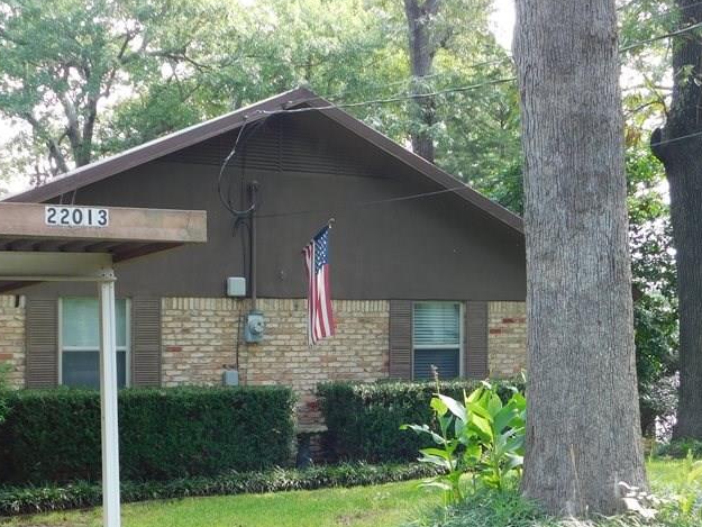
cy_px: 372
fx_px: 1197
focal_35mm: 59
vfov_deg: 24.6
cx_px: 346
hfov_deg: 32.7
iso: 125
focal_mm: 6.3
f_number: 3.5
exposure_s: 1/80
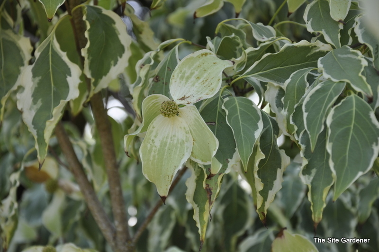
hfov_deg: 14.0
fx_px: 1546
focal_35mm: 147
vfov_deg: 9.3
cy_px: 126
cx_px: 190
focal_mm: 98
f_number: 5.6
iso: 200
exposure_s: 1/125
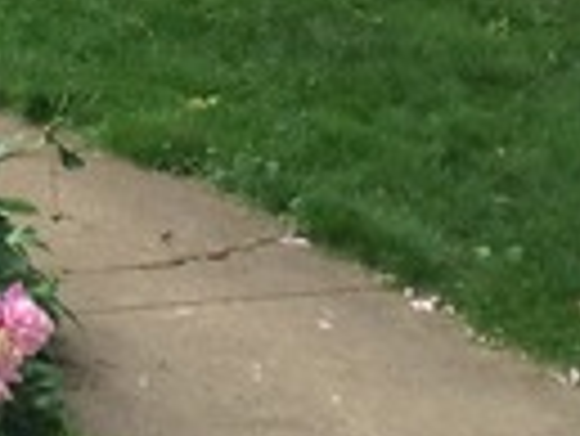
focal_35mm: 144
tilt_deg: +3.3
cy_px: -535
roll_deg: -0.9
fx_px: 2415
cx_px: -225
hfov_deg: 13.1
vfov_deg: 9.4
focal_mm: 4.15
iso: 32
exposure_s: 1/154
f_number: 2.2
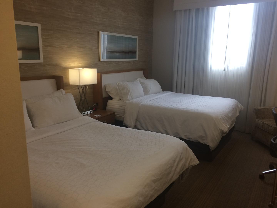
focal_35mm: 29
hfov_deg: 61.7
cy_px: 104
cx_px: 138
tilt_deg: -13.0
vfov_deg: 48.2
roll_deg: +0.1
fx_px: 232
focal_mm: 4.15
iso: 50
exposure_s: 1/30
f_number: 2.2
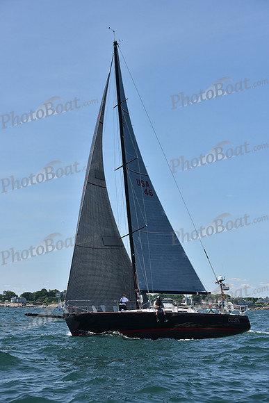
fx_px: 784
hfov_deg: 19.5
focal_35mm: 70
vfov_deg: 28.8
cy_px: 202
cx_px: 134
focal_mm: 70
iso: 250
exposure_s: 1/1000
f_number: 8
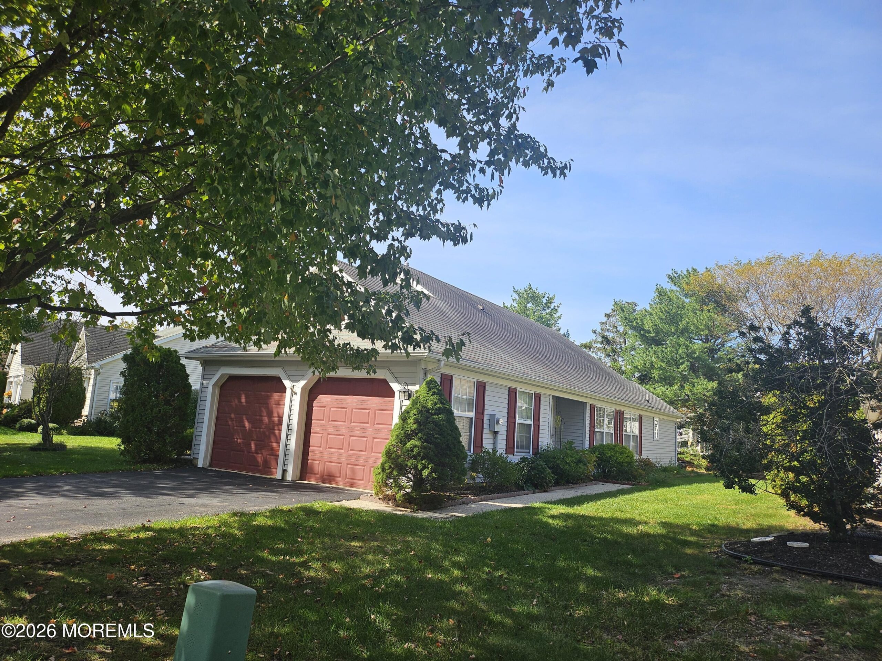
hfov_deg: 71.6
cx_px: 441
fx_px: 612
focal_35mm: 24
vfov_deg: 56.8
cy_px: 330
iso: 50
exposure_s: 1/1814
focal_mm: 5
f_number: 1.8
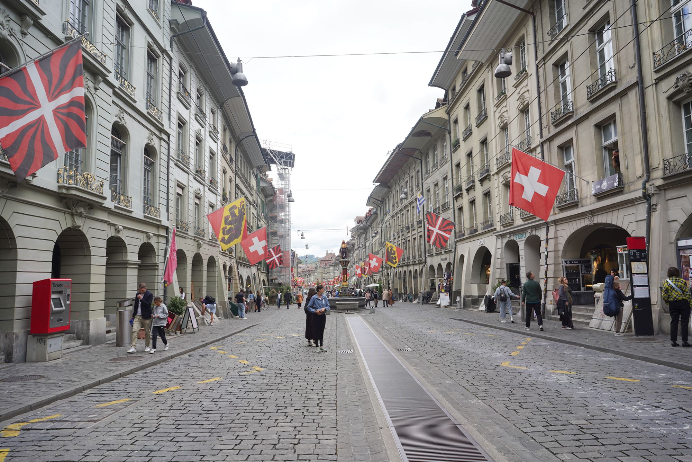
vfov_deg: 53.1
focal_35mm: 24
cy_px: 231
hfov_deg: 73.7
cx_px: 346
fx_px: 461
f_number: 8
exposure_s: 1/100
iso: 100
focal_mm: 24
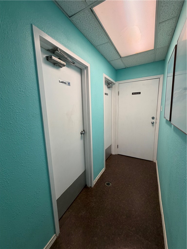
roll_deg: +1.7
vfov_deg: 102.1
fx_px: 101
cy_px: 124
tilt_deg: -9.5
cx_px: 94
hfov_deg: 85.7
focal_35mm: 14
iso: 200
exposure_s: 1/60
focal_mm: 2.22
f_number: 2.2
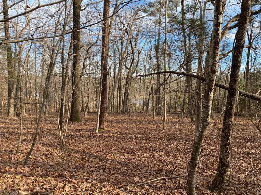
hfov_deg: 67.3
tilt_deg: -2.3
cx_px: 130
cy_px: 98
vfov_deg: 53.1
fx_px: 196
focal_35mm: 26
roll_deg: -2.6
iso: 32
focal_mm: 4.25
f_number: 1.8
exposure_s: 1/549
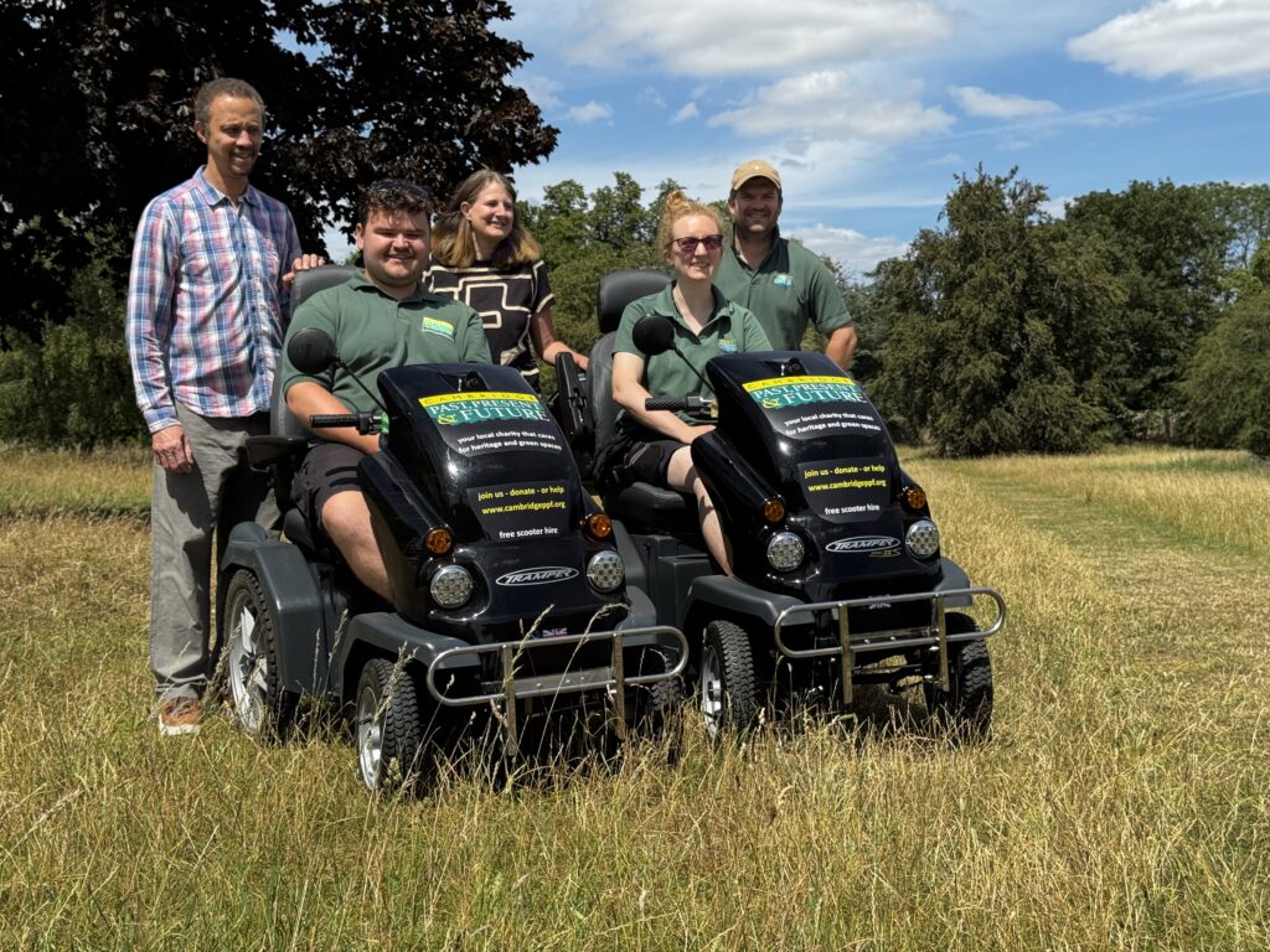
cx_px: 635
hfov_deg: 39.7
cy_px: 476
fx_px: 1761
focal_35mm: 48
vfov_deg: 30.3
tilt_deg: -1.0
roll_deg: +0.7
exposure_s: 1/4049
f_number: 1.78
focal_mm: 6.76
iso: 64
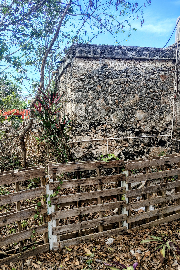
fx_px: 195
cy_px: 134
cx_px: 78
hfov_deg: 49.4
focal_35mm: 26
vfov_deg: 69.4
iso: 100
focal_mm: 5.56
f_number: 1.8
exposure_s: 1/396
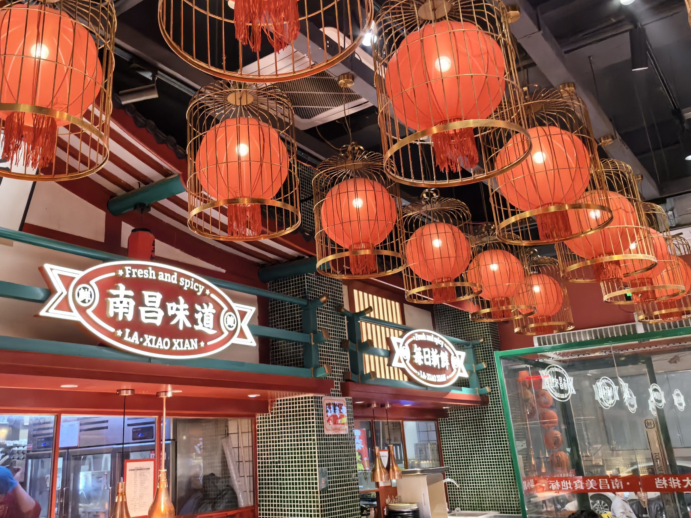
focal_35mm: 32
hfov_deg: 56.6
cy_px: 223
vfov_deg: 44.1
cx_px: 296
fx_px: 639
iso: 100
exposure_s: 1/100
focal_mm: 5.75
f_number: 2
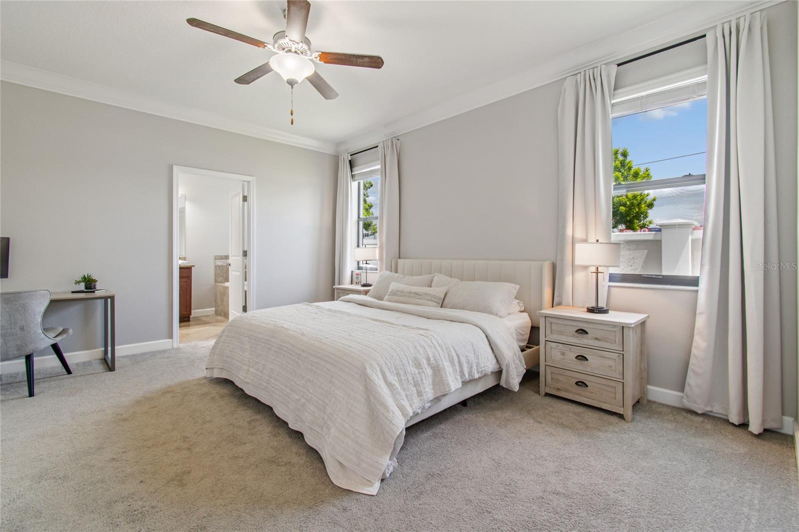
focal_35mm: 15
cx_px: 400
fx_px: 333
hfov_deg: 100.4
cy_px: 266
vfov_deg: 77.3
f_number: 7.1
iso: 100
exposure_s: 1/2.5
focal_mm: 10
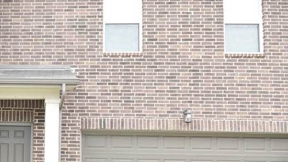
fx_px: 390
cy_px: 152
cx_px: -9
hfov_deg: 36.0
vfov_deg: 22.8
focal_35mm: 51
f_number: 4
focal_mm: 16
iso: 100
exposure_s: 1/160
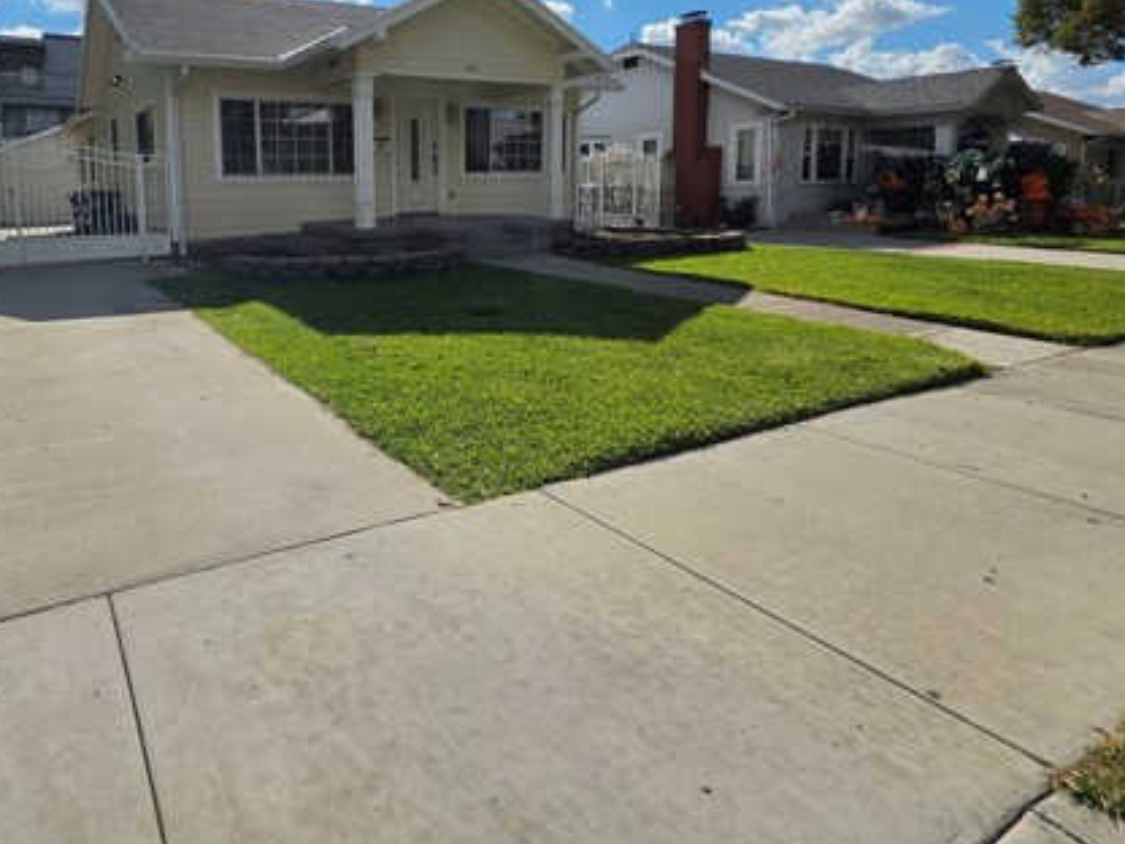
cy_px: 271
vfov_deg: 64.0
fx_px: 650
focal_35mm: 20
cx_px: 352
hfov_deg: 78.4
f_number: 1.9
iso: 40
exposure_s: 1/4825
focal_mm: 2.2
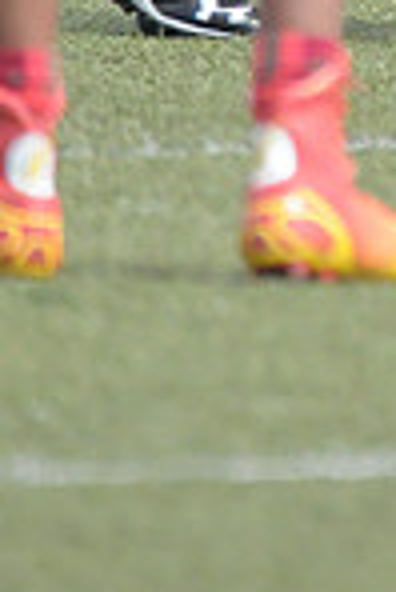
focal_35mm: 2346
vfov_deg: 0.9
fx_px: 38616
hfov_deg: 0.6
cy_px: -460
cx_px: 642
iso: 1600
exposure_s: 1/4000
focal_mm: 400
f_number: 4
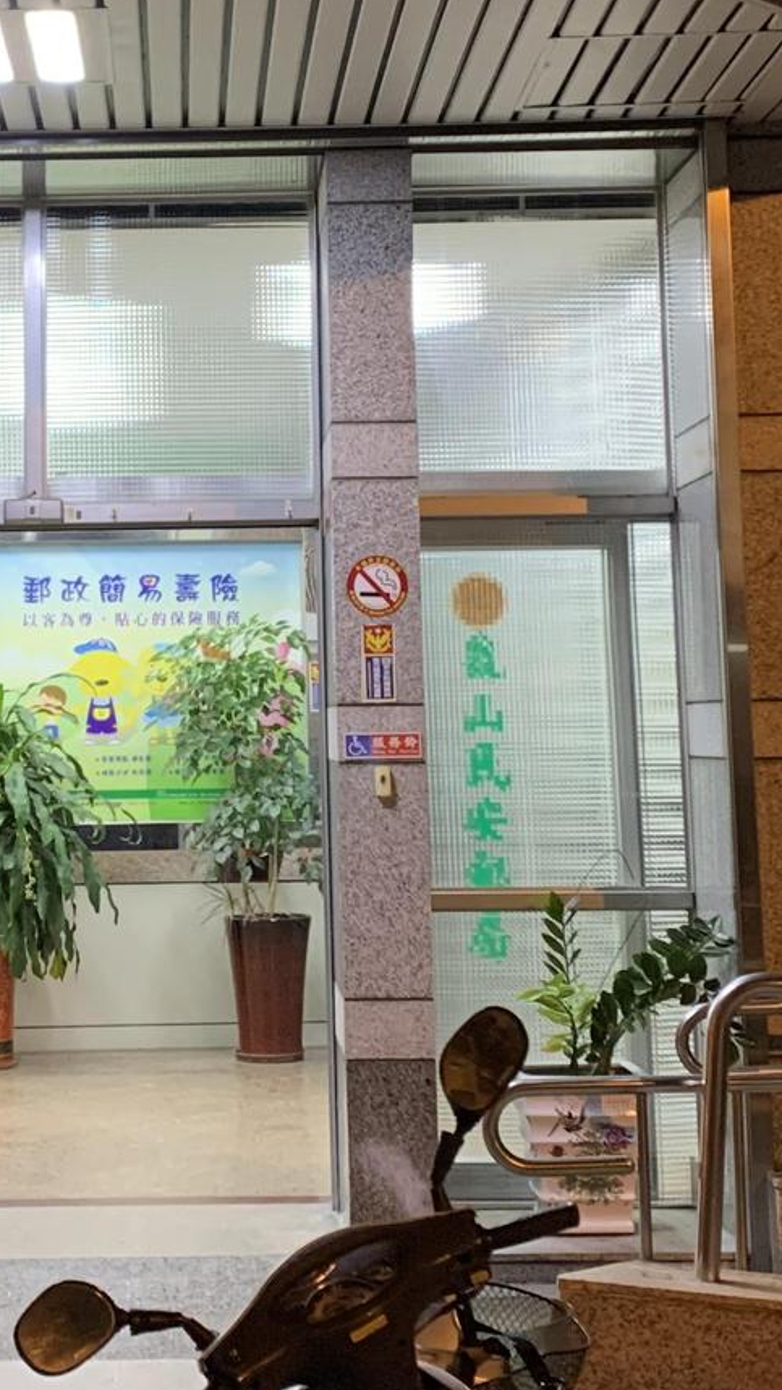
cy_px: 439
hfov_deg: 18.1
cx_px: 176
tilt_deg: +6.8
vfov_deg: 31.6
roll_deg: +0.5
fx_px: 2432
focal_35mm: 66
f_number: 1.8
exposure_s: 1/40
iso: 400
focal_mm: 4.25
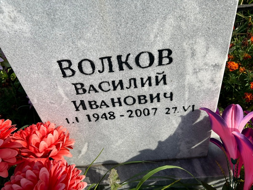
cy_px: 95
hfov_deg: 67.3
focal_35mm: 26
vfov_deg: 53.1
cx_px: 126
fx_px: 190
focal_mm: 5.7
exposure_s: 1/4630
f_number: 1.5
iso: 50
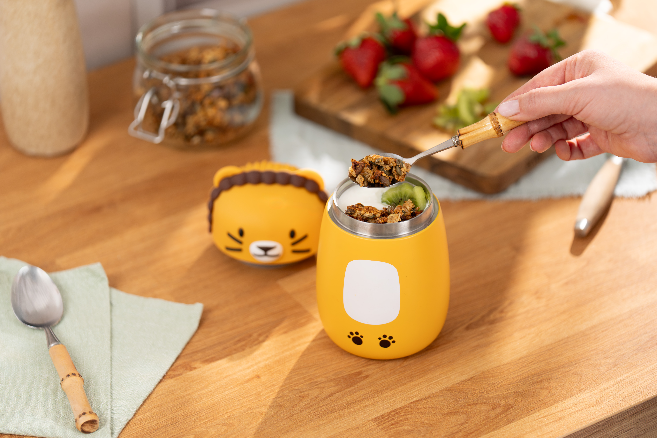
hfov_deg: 15.2
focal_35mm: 135
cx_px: 328
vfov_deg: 10.2
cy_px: 219
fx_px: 2464
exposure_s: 1/100
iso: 640
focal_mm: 135
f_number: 2.8
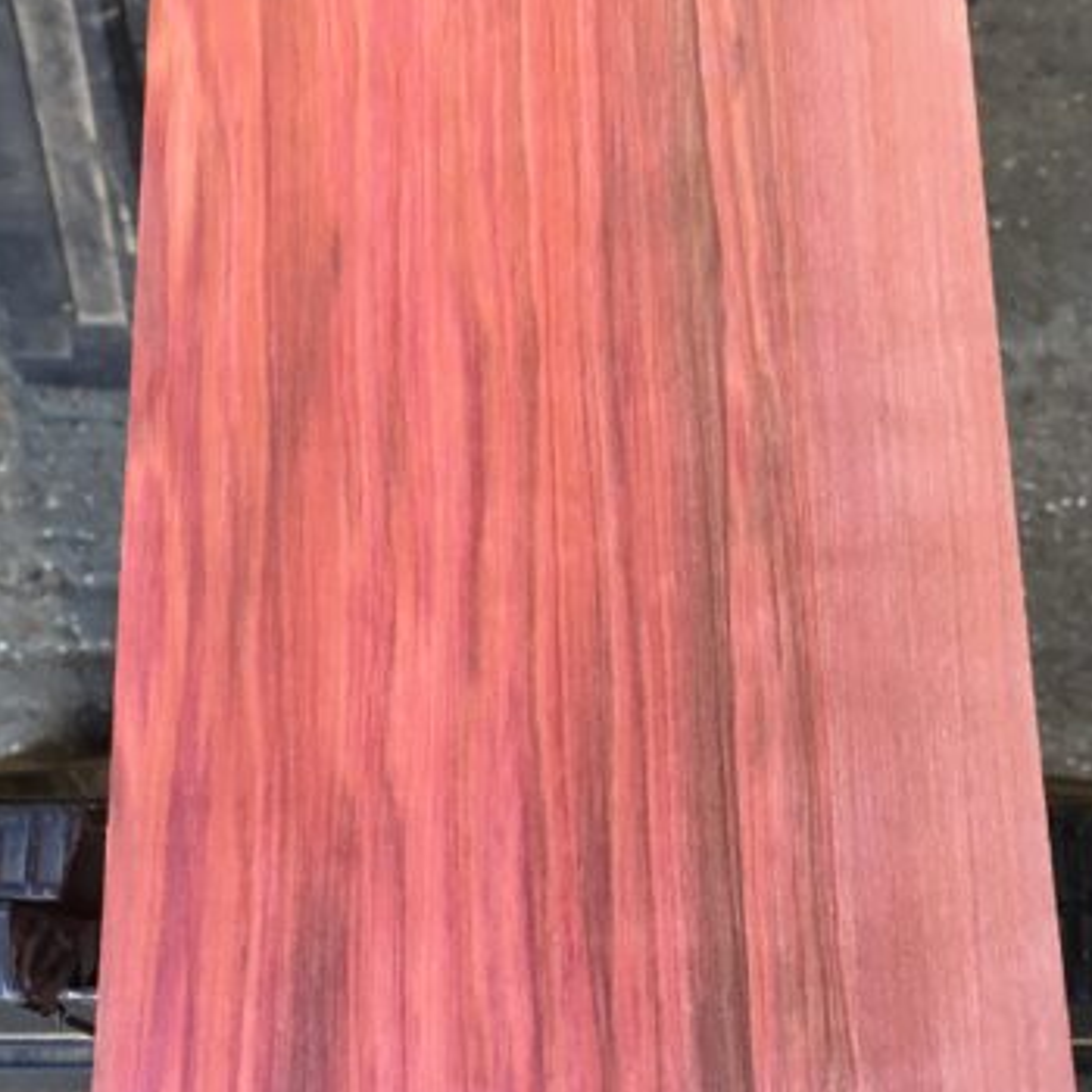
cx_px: 518
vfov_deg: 42.8
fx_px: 1392
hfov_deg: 42.8
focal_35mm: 39
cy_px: 554
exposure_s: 1/33
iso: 64
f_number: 2.2
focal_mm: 4.15
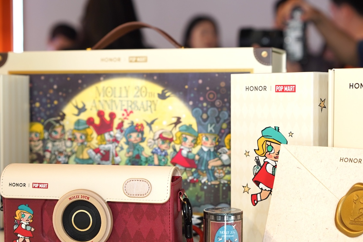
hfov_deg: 27.7
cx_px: 180
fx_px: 736
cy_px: 140
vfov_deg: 18.7
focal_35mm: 73
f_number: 4
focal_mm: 40
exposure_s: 1/60
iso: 320
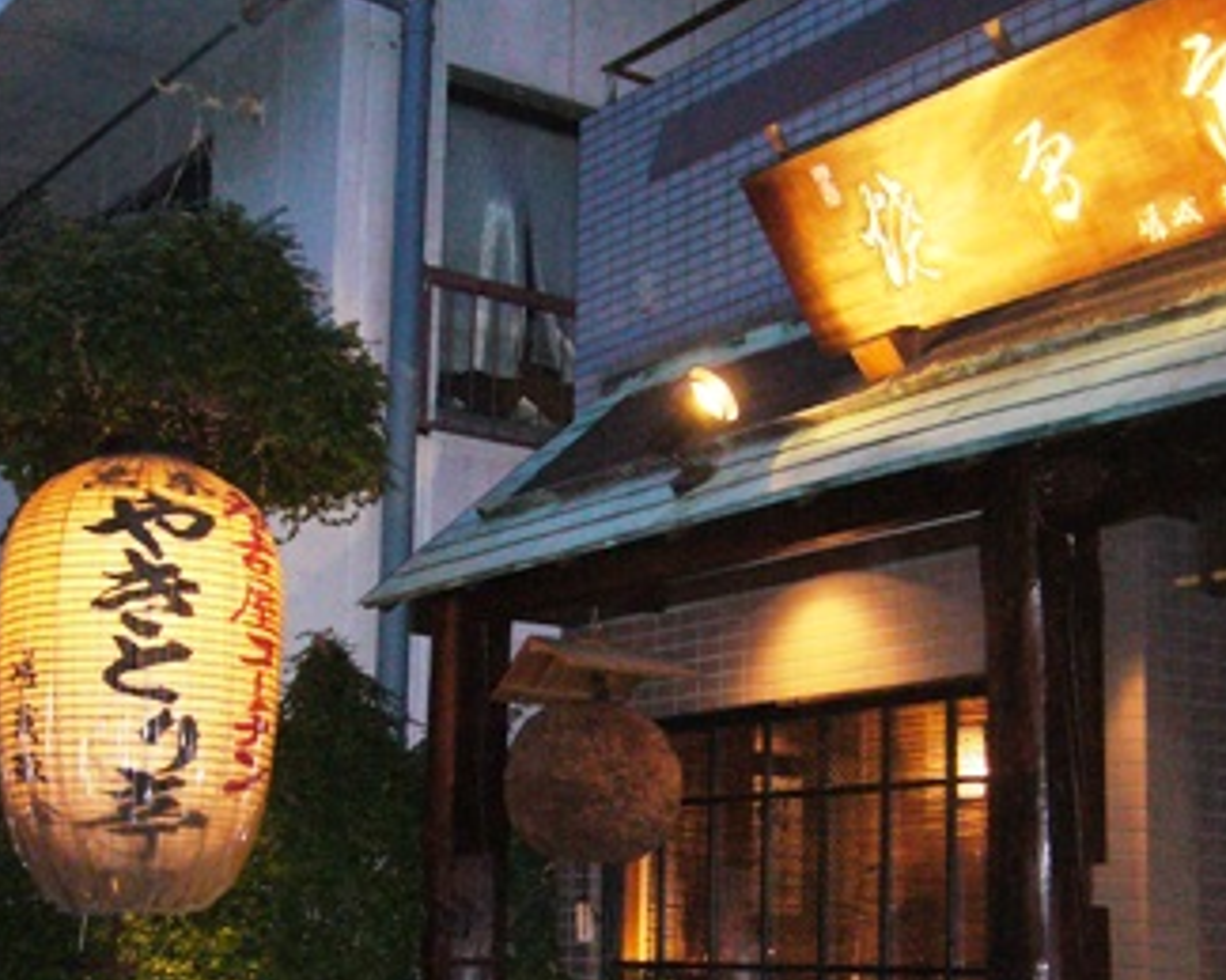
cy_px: 685
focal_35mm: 54
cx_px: 636
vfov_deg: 27.8
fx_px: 1959
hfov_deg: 34.8
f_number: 2.8
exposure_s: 1/60
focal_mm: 5.8
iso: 400
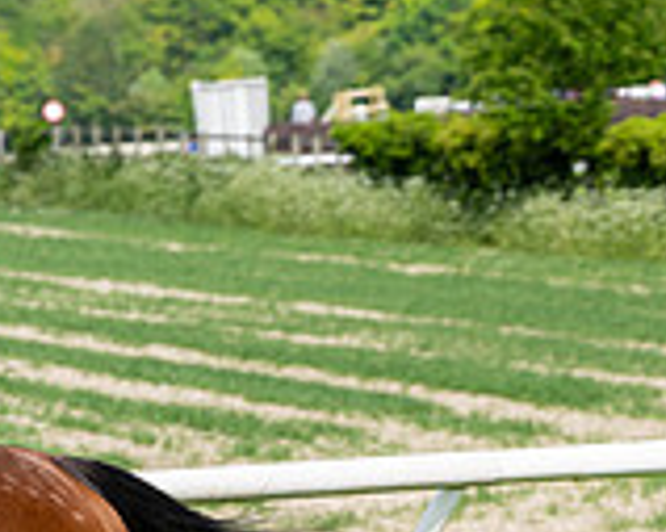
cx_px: -488
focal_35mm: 408
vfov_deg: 3.8
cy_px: 582
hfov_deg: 4.7
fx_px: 8037
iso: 200
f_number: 5.6
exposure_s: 1/1250
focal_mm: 102
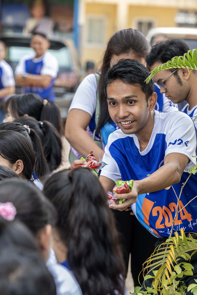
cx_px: 98
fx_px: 1190
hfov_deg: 9.5
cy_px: 148
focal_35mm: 145
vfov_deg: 14.2
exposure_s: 1/400
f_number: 5.6
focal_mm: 145
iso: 800
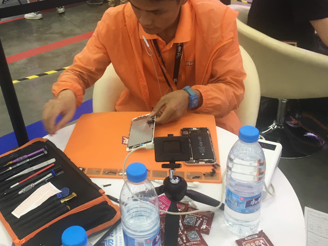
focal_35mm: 39
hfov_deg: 47.2
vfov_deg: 36.7
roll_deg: +8.8
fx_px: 370
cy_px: 96
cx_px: 112
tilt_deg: -28.1
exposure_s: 1/33
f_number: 2.2
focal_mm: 4.15
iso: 40
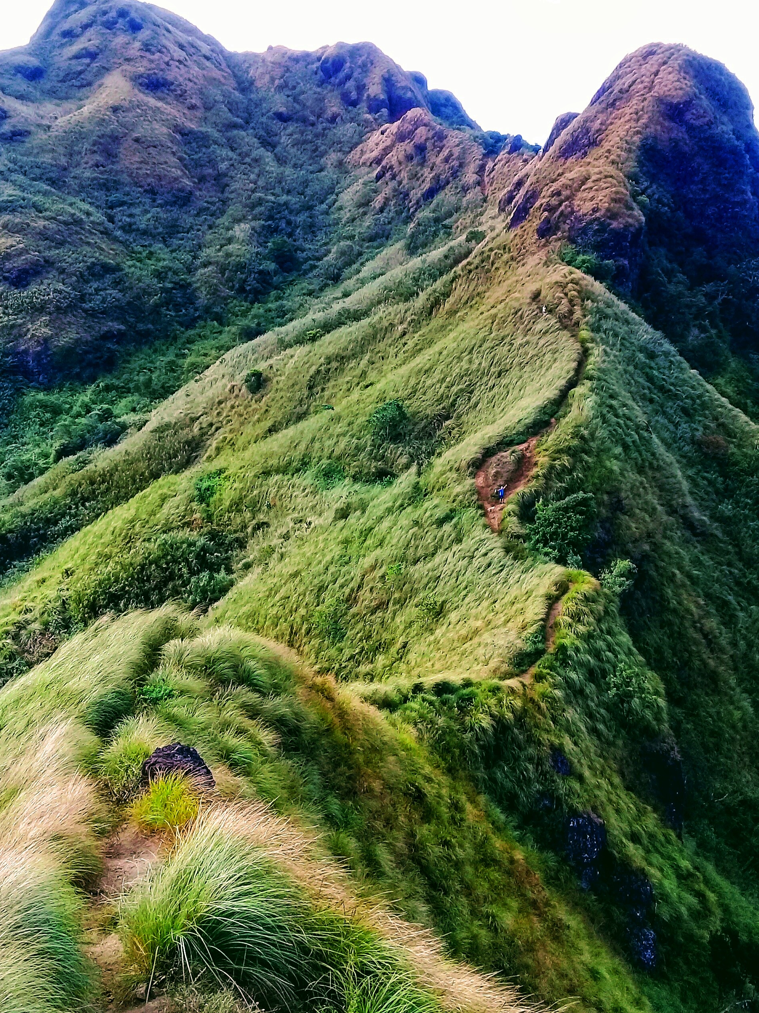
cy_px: 410
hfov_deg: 35.8
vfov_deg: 46.6
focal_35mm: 40
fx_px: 1170
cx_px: 448
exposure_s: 1/456
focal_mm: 3.3
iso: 50
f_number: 2.2
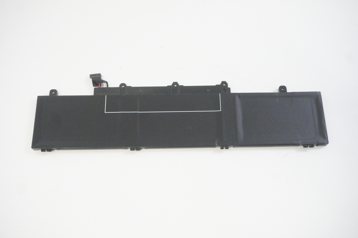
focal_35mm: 38
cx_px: 179
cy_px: 119
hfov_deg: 51.3
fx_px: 373
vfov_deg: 35.4
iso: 8000
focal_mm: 25
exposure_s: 1/250
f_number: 5.6
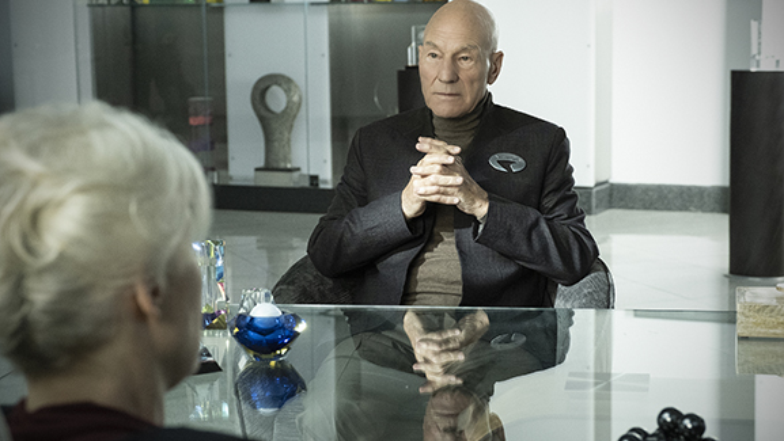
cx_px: 393
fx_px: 1643
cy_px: 230
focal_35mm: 79
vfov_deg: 15.3
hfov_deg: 26.8
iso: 5000
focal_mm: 50
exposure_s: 1/160
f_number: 5
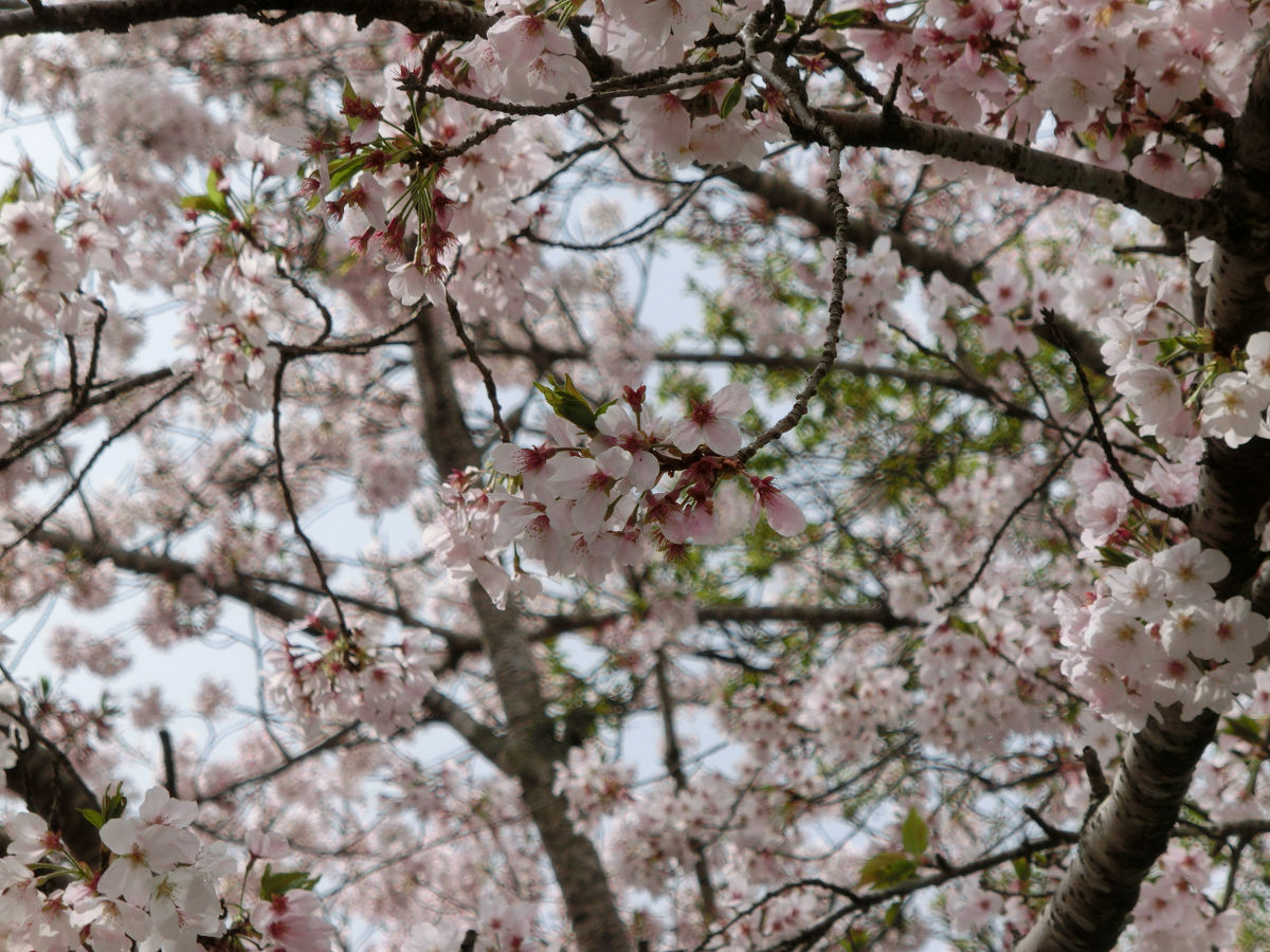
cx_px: 635
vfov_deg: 7.6
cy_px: 476
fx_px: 7191
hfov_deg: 10.1
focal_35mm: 196
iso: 80
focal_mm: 35
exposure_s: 1/640
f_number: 5.9
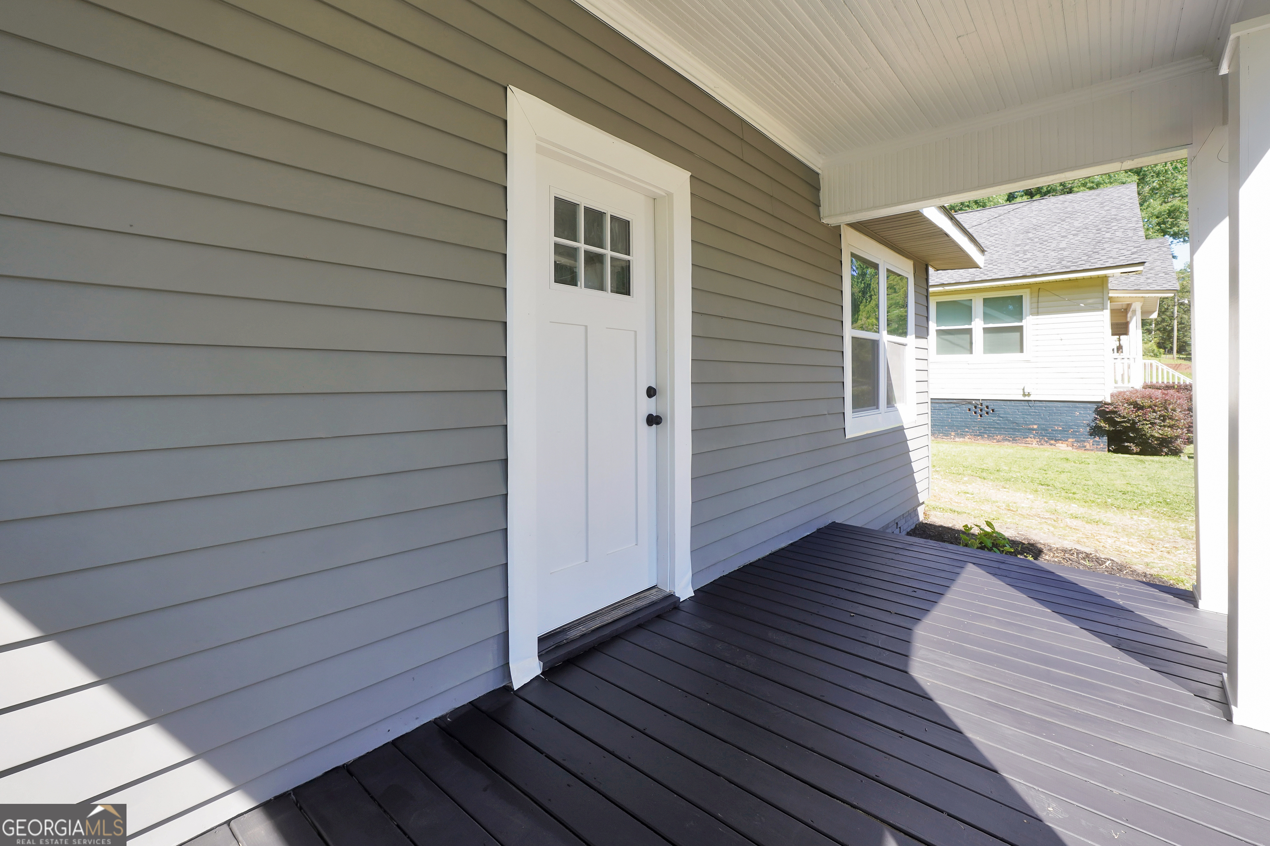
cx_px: 635
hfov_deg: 100.4
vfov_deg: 77.3
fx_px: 529
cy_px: 423
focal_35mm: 15
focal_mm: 10
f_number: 5.6
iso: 100
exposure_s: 1/100
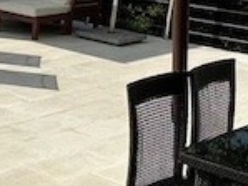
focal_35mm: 96
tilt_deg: -14.8
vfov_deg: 15.4
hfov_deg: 16.9
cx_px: -196
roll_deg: -1.4
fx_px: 688
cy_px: 53
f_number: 2.2
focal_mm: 2.22
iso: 50
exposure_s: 1/3125
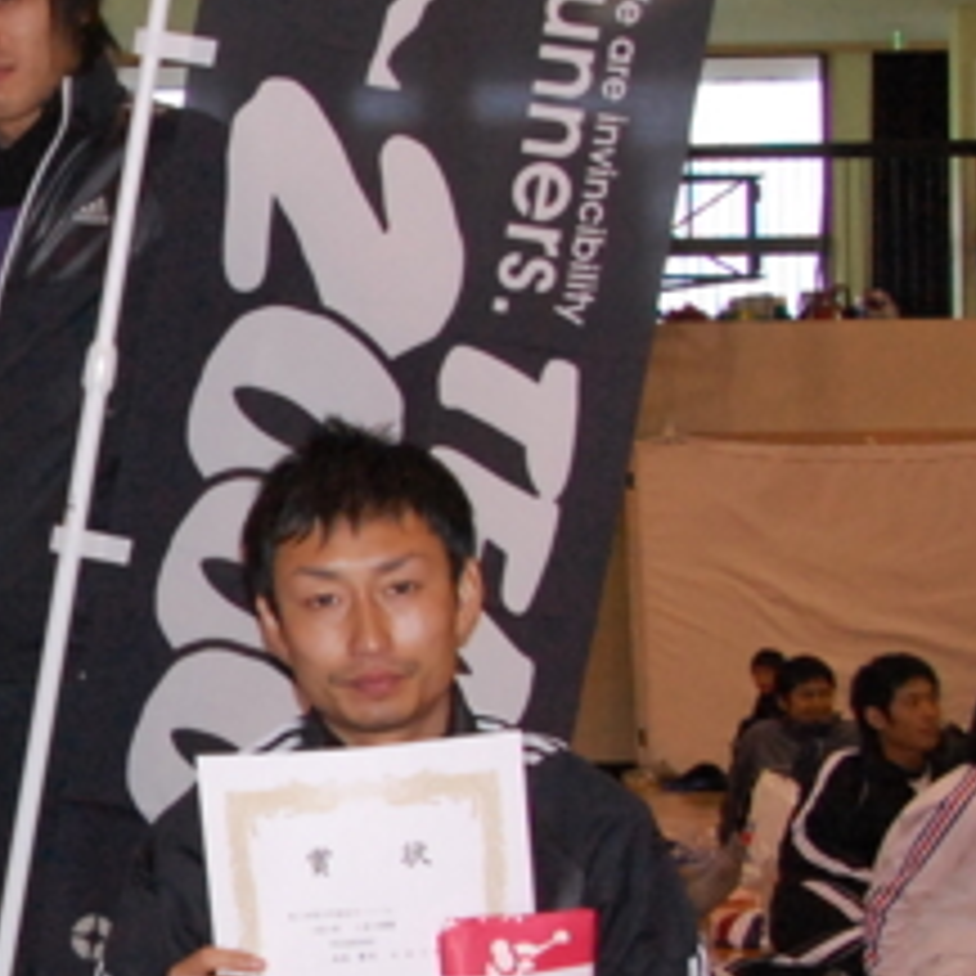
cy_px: 612
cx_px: -499
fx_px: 3750
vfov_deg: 14.8
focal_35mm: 118
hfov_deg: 13.9
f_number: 8
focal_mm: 25
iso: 1600
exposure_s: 1/160
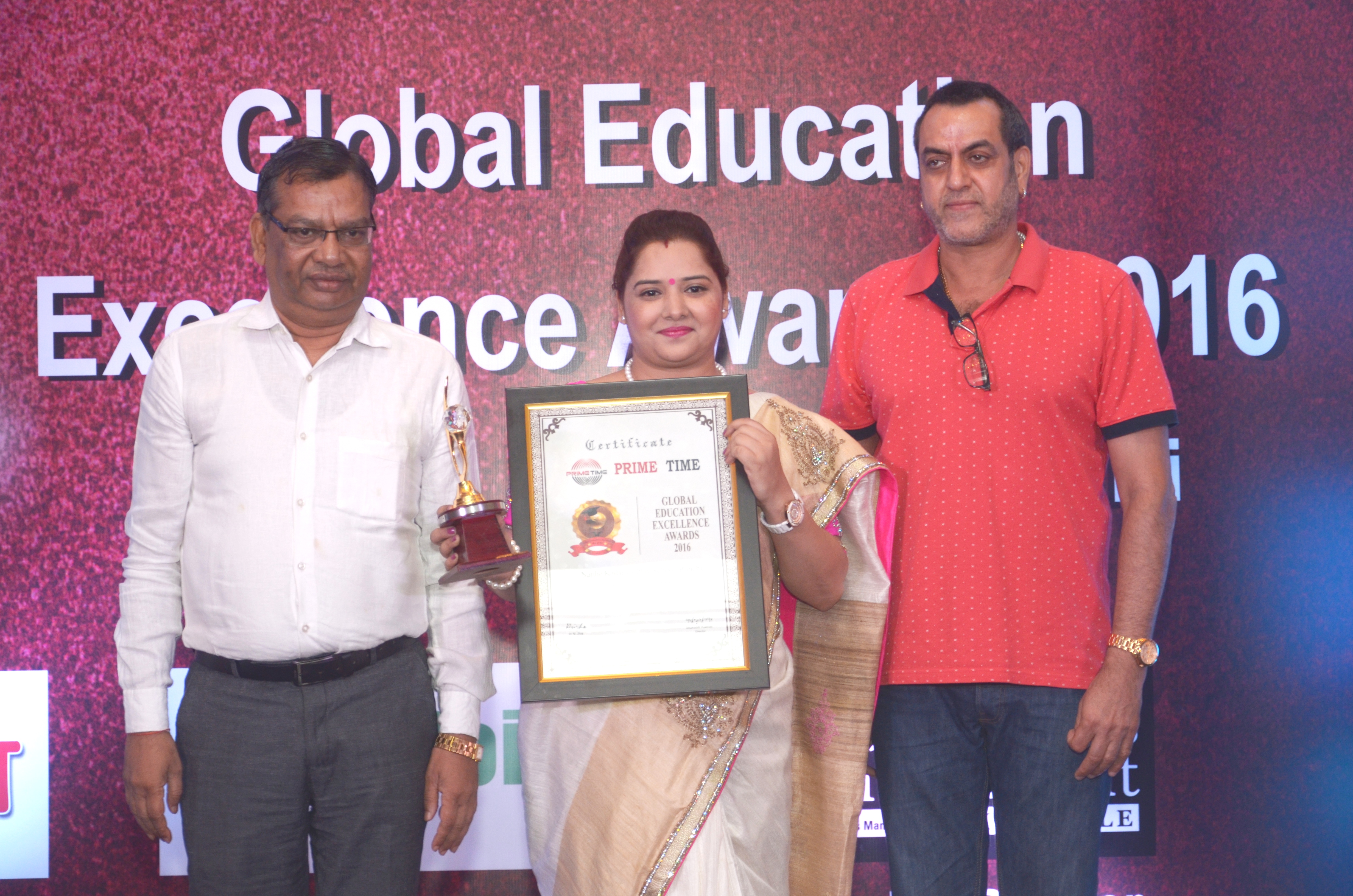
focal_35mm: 78
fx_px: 2925
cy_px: 448
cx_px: 676
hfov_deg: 26.0
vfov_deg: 17.4
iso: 500
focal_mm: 52
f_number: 5
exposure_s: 1/80
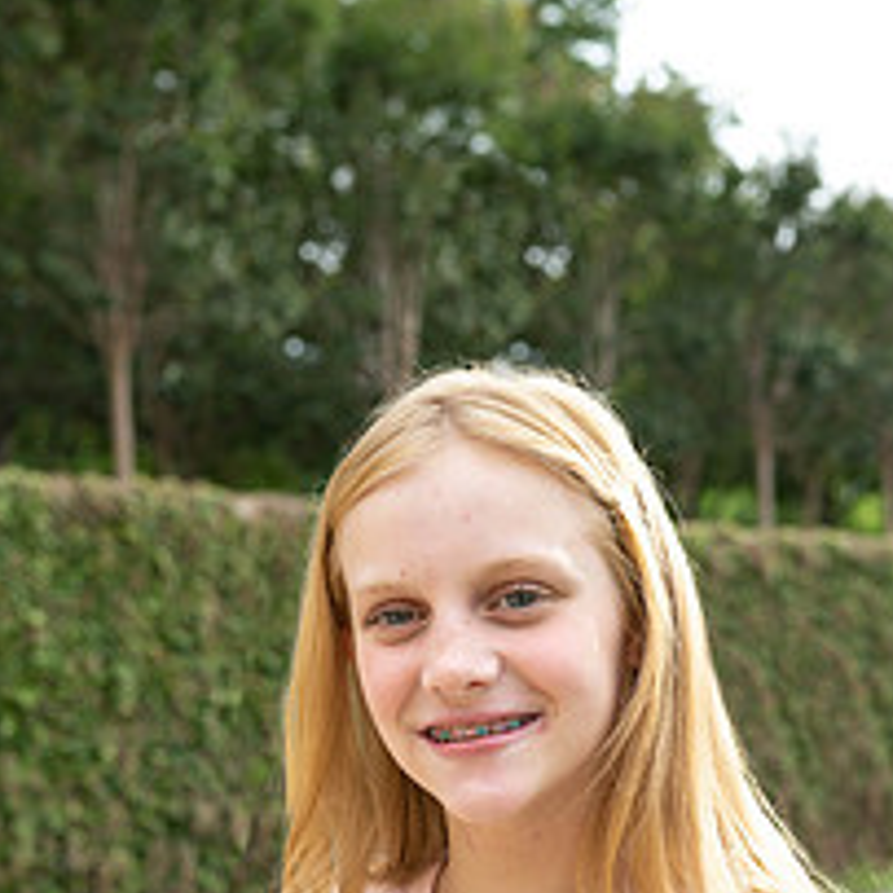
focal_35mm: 66
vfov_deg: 25.6
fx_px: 1926
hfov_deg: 26.1
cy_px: 726
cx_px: 497
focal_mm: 35
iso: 125
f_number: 4
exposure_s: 1/125
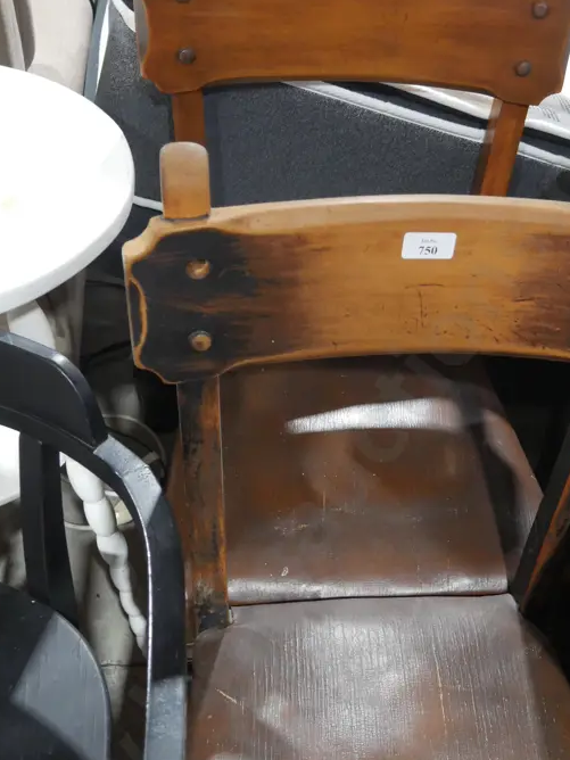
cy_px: 473
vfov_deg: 41.0
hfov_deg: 31.4
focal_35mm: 46
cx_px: 352
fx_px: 1010
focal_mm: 15
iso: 1250
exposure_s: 1/60
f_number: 3.6
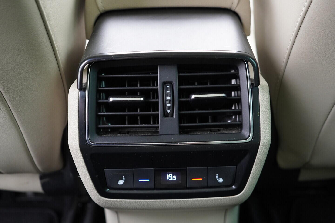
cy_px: 112
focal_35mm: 36
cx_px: 168
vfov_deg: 36.9
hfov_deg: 53.1
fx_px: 335
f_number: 2.8
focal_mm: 24
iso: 800
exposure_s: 1/40
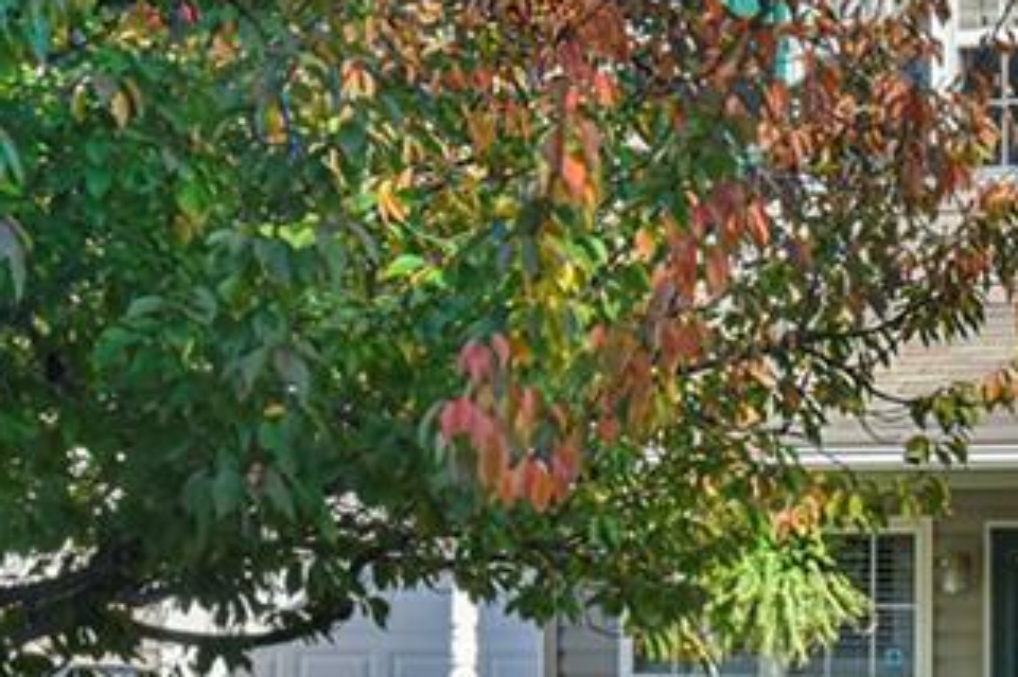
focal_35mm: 141
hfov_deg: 14.5
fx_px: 3985
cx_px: 849
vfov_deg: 9.7
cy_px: 415
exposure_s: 1/400
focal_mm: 44
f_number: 10
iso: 1600
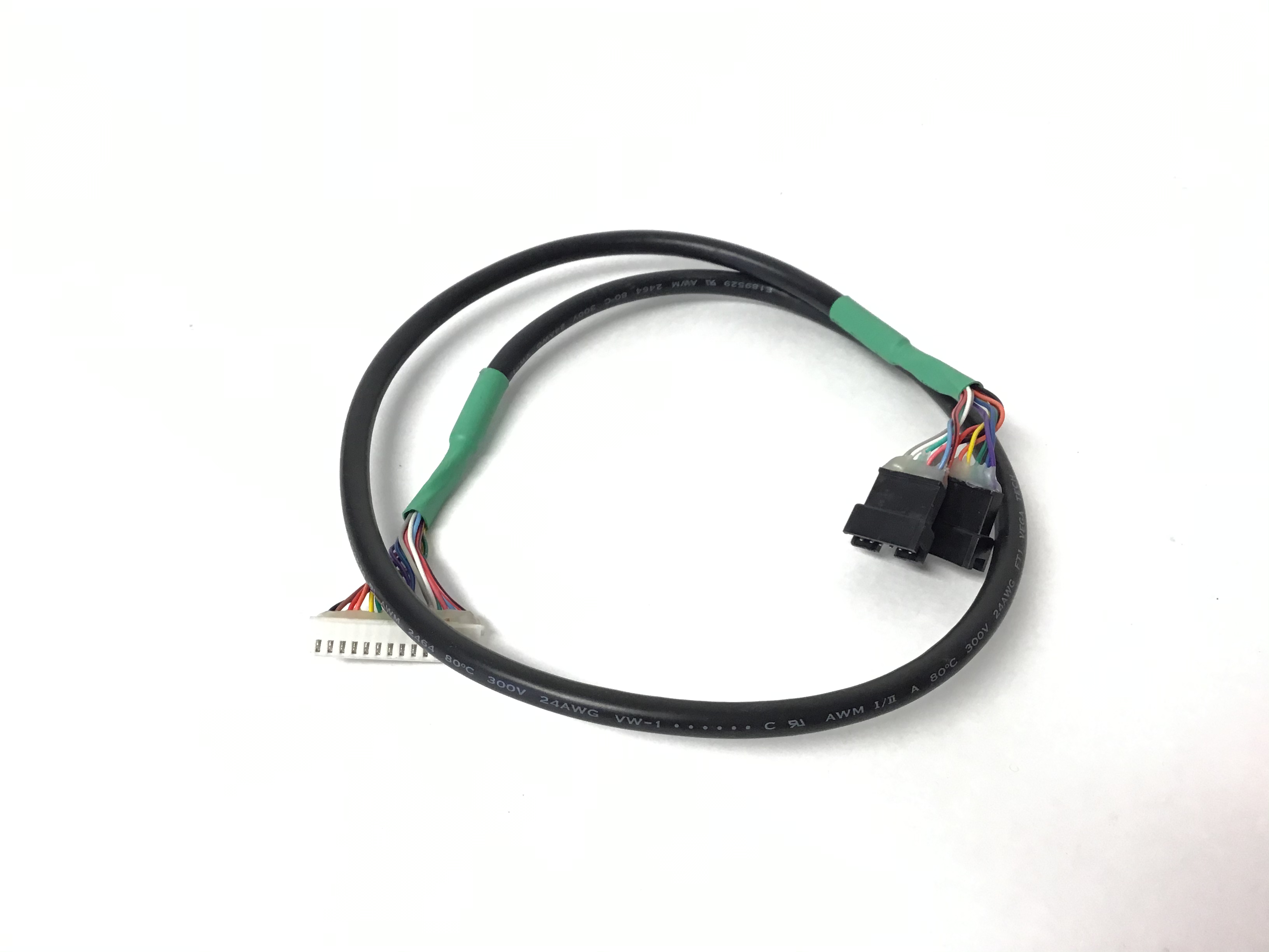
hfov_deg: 58.4
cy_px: 476
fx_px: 1136
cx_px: 634
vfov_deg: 45.4
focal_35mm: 31
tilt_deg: -45.6
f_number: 2.4
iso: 40
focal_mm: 3.3
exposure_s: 1/30
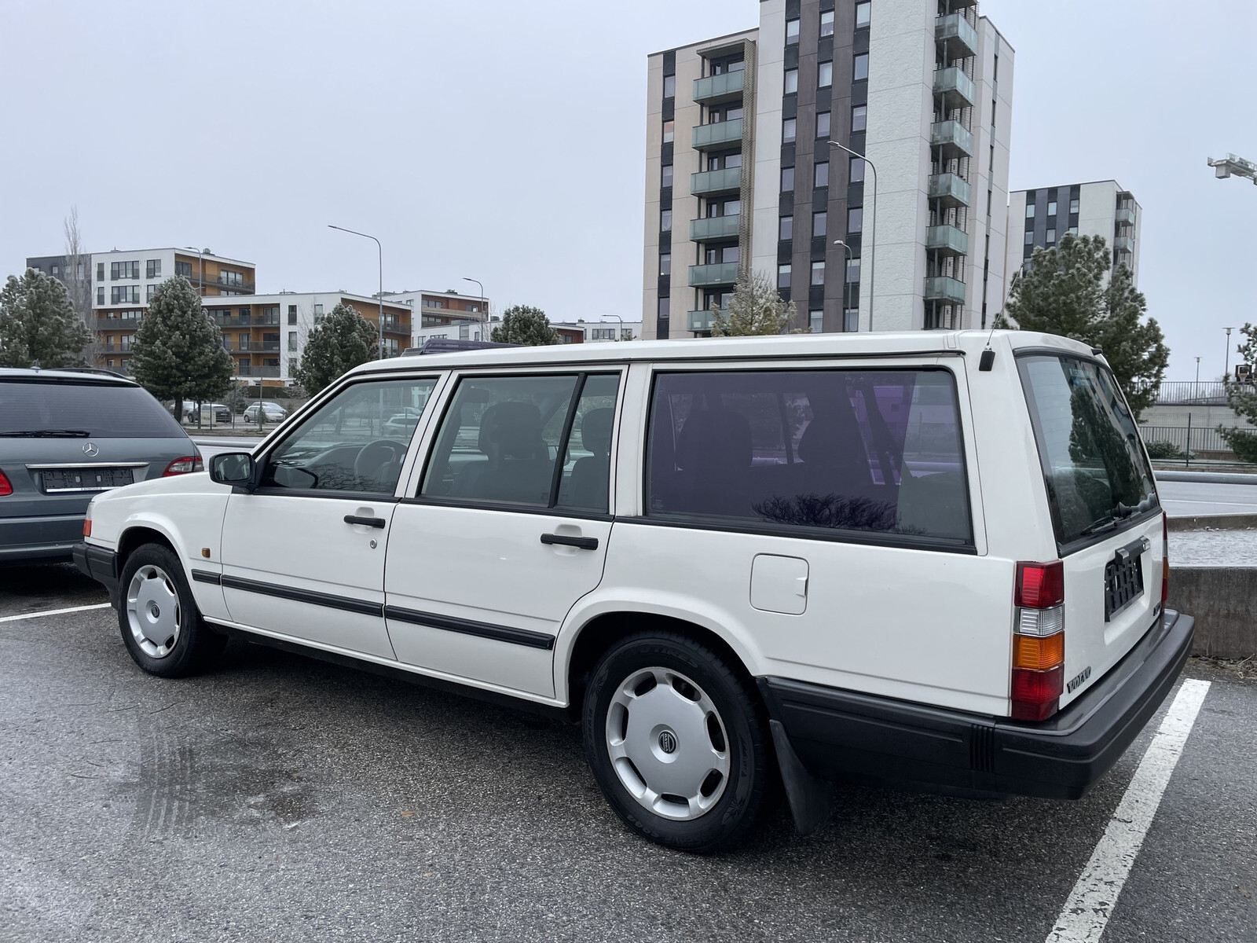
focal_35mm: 26
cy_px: 472
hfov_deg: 67.3
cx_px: 628
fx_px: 944
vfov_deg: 53.1
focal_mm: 4.2
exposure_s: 1/121
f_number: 1.6
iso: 64
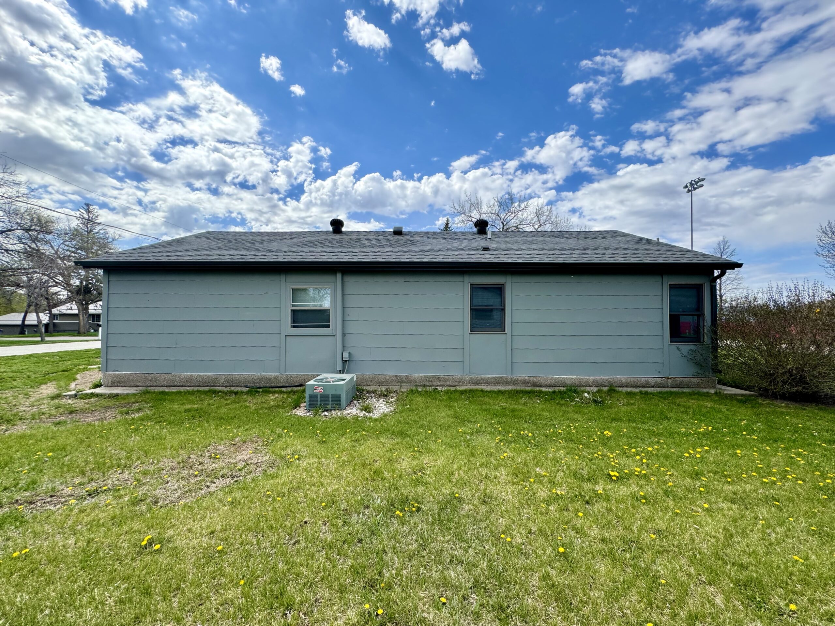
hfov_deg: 102.1
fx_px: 338
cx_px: 418
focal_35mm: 14
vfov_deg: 85.7
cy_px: 313
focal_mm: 2.22
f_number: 2.2
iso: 50
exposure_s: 1/664
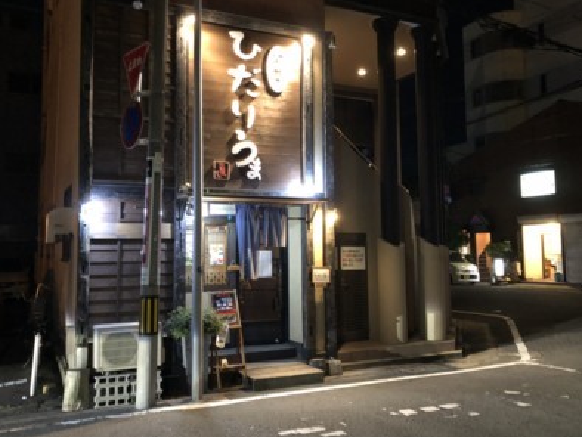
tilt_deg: +4.8
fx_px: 538
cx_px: 261
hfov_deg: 56.7
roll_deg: +0.0
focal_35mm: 32
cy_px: 201
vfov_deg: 44.2
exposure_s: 1/4
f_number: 1.8
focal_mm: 4
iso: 100
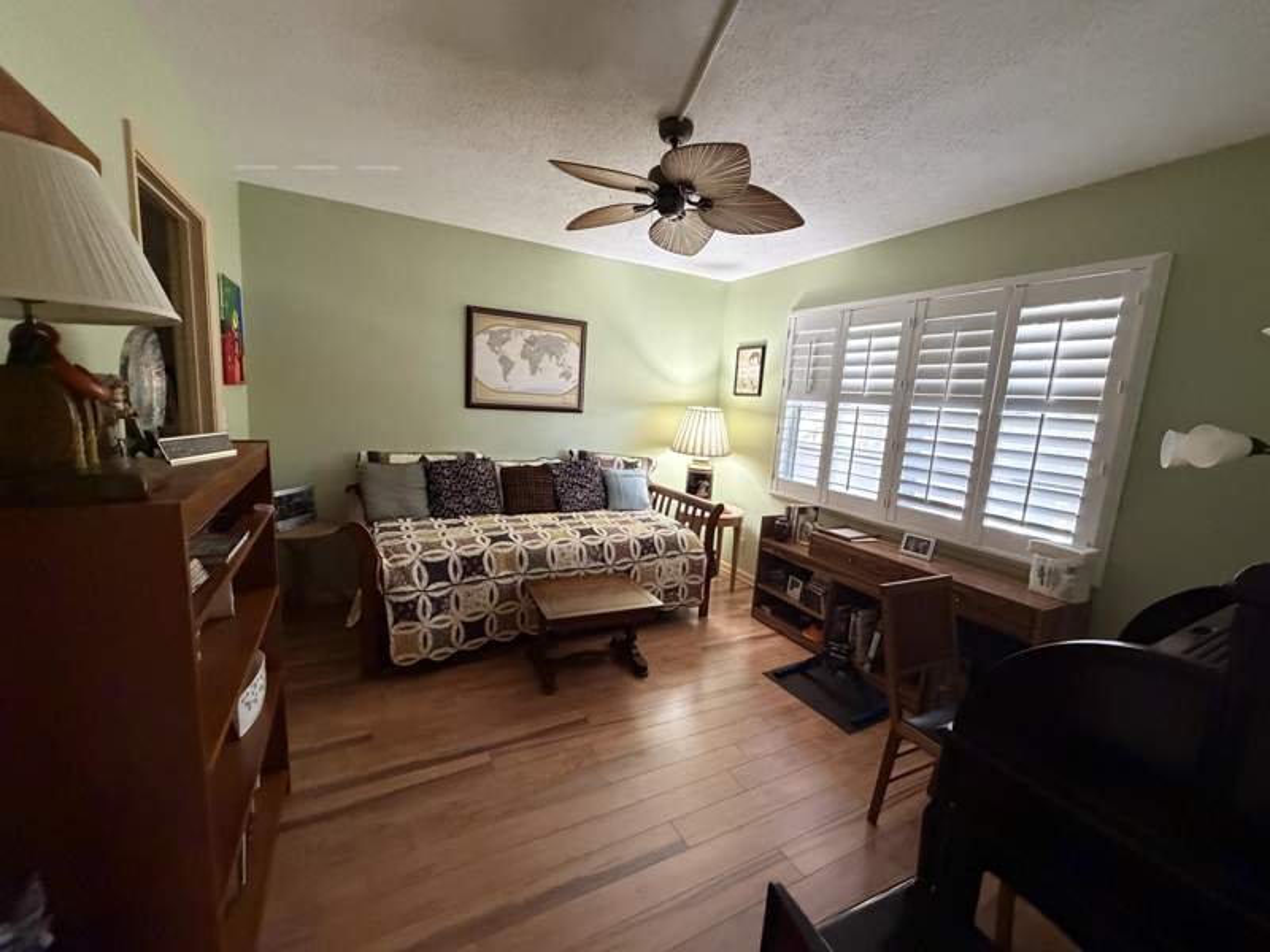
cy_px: 476
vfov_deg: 85.7
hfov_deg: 102.1
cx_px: 635
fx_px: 514
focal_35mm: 14
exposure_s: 1/60
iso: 640
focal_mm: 2.22
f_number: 2.2
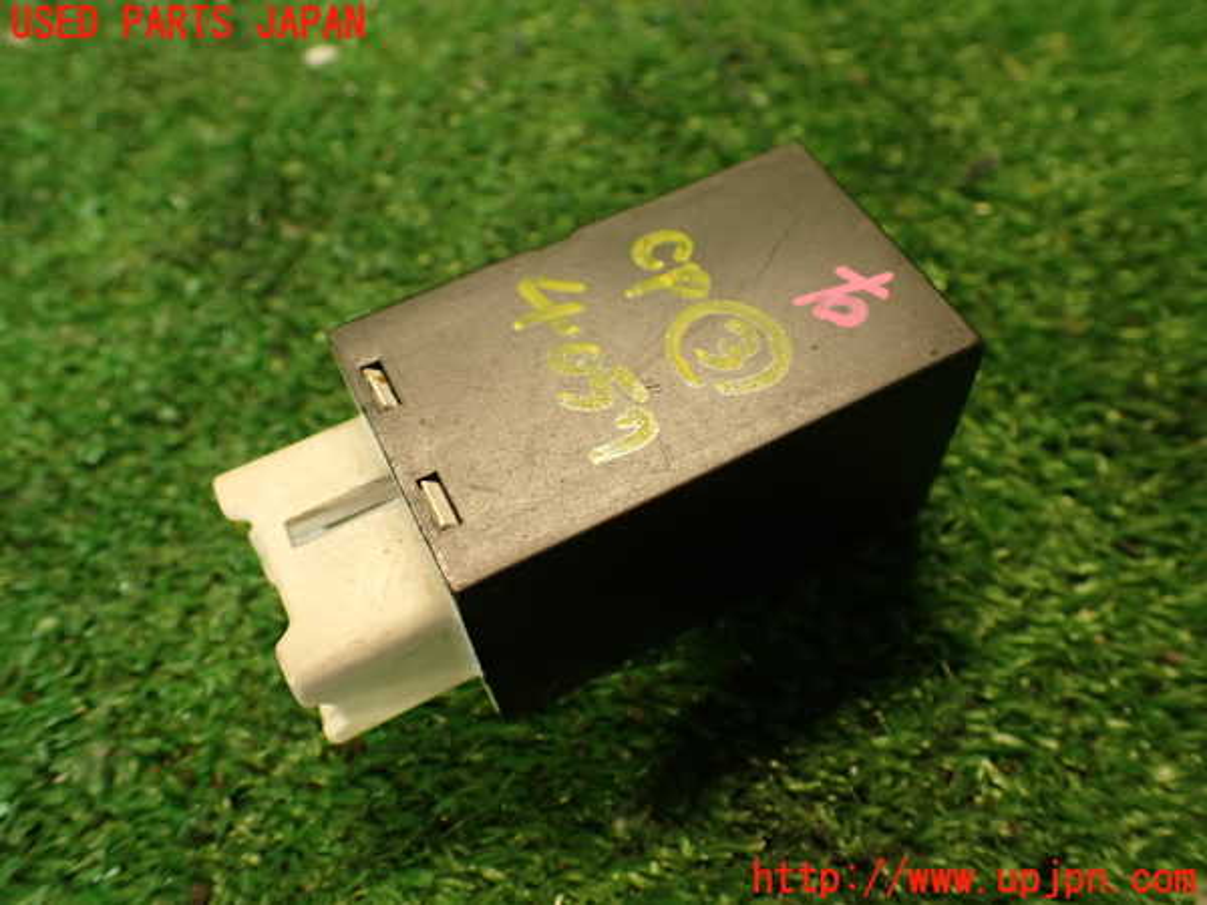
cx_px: 604
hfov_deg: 60.0
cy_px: 452
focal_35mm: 30
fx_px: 1046
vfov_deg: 46.8
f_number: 2.3
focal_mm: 5.4
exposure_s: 1/30
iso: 250
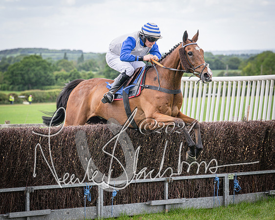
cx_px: 104
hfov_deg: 12.9
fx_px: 1218
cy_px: 103
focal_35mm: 150
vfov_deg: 10.3
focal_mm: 102
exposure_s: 1/1600
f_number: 4
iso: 400
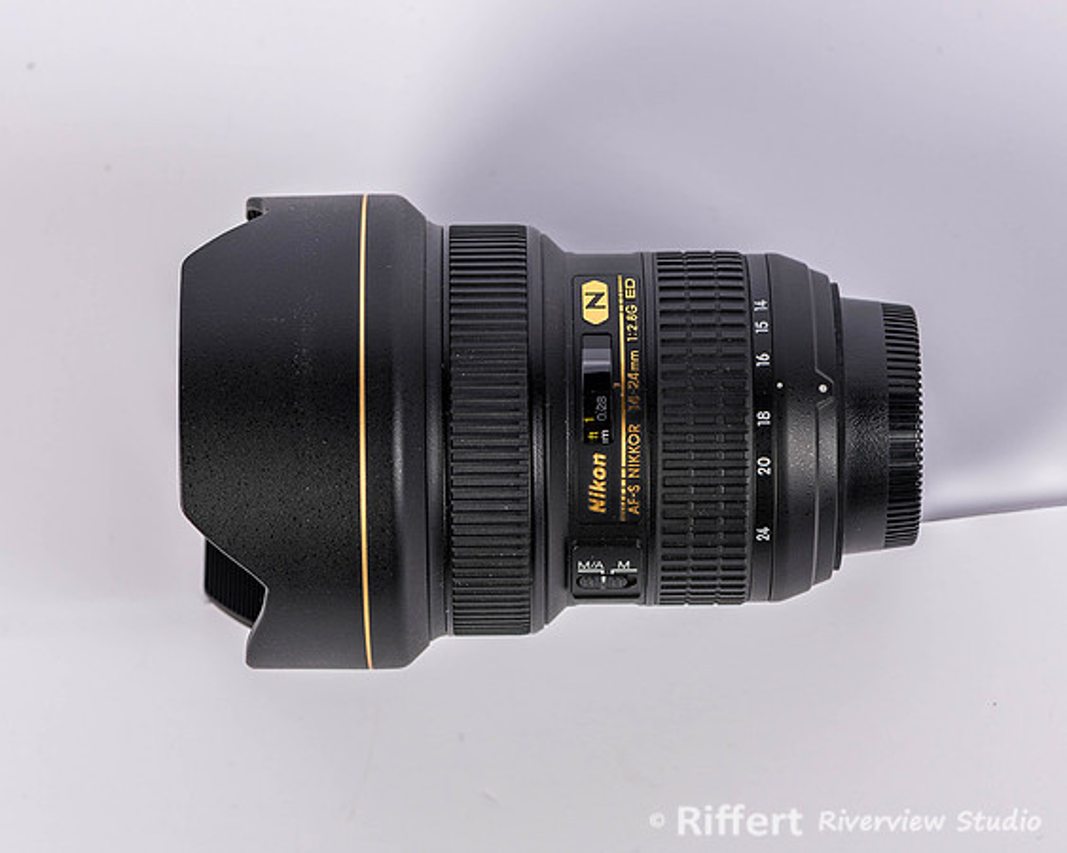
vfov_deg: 9.6
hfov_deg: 11.9
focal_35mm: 161
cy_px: 448
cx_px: 493
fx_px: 5098
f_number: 8
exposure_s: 1/160
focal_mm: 105
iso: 64
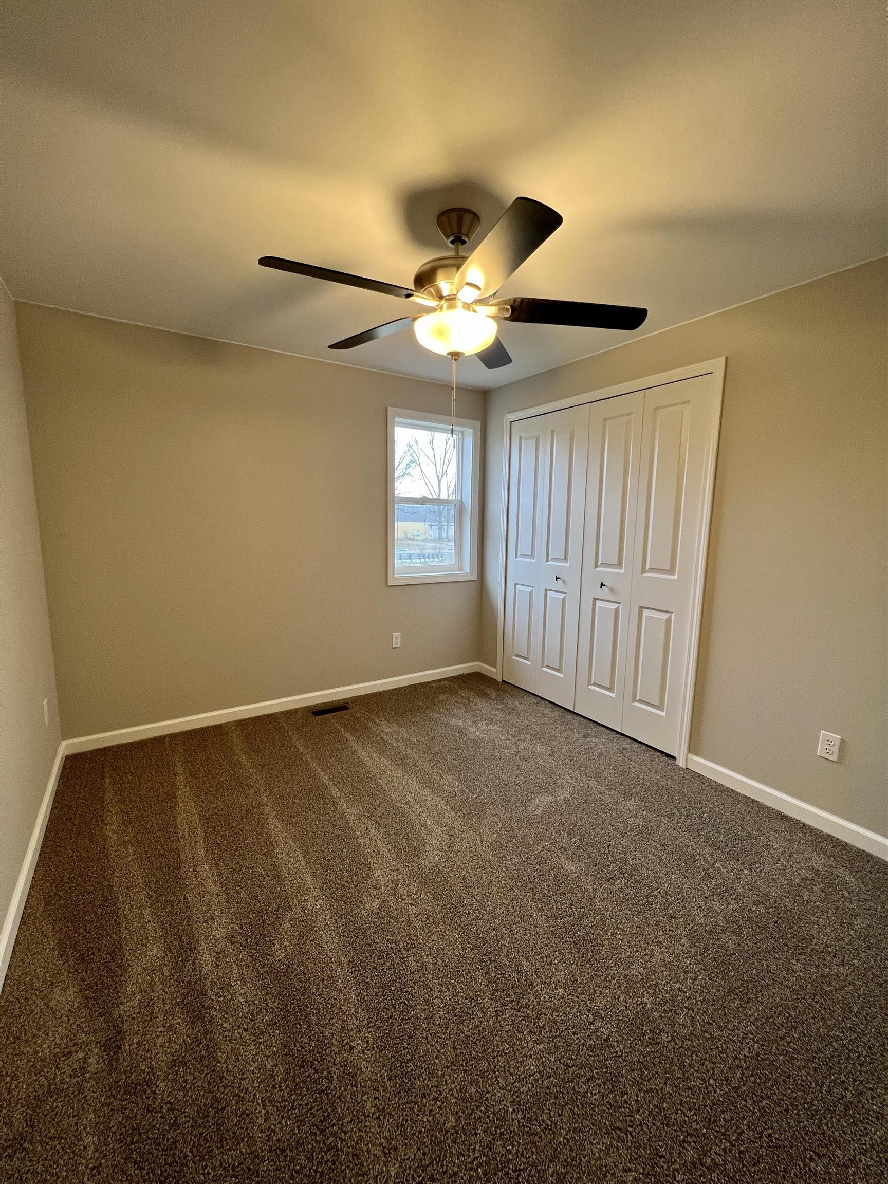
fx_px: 445
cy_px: 592
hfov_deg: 89.9
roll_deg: -0.1
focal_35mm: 13
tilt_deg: -9.2
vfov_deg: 106.2
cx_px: 444
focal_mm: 1.57
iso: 250
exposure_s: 1/120
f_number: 1.8
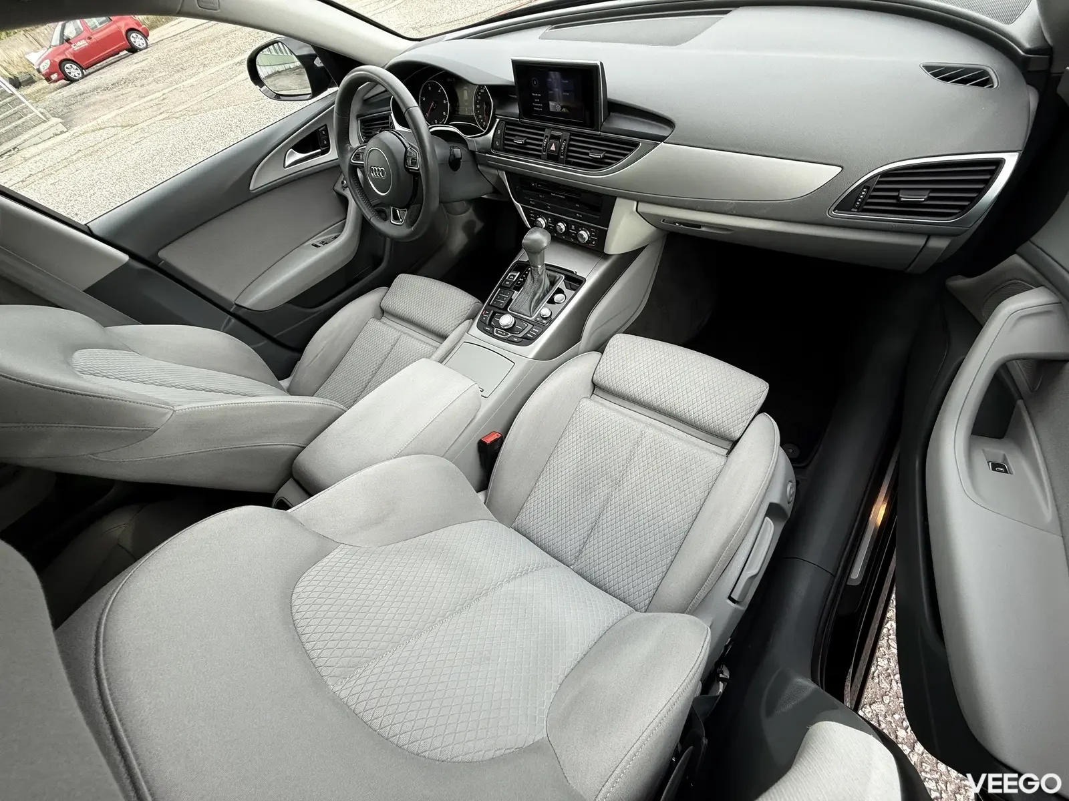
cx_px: 534
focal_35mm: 14
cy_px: 400
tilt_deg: -51.6
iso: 40
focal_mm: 2.22
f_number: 2.2
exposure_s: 1/101
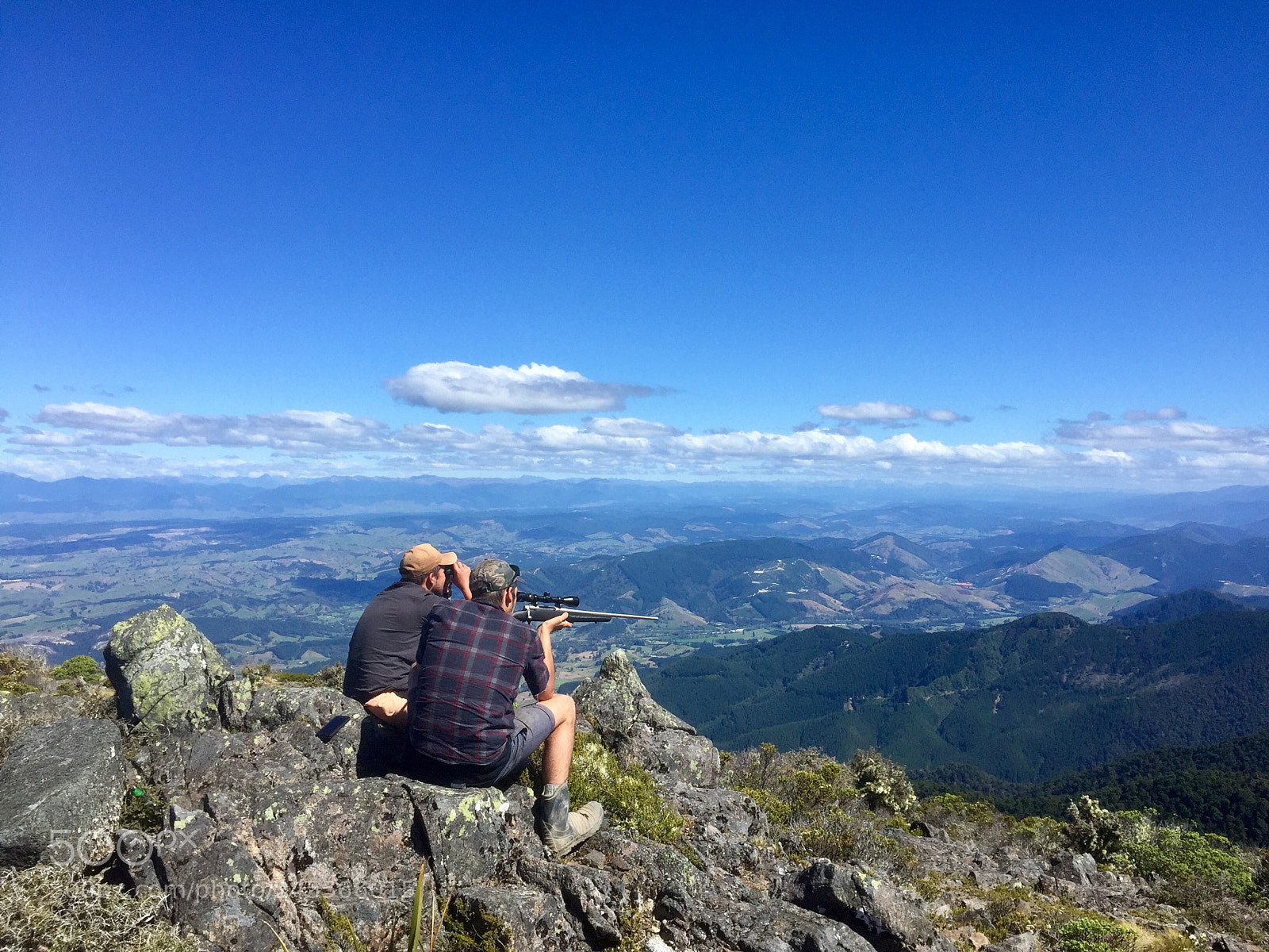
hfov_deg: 61.7
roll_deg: +0.1
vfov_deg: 48.2
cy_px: 476
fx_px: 1063
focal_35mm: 29
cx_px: 634
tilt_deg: -0.4
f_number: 2.2
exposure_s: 1/2475
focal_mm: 4.15
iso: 32
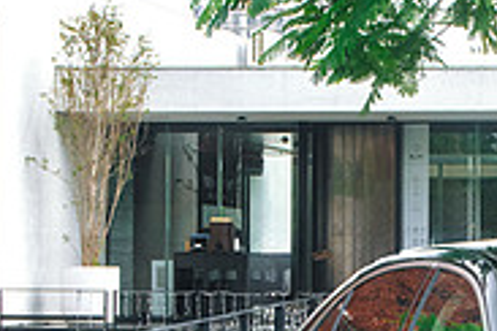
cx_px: 481
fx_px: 2471
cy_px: 300
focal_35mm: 179
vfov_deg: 7.6
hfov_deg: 11.4
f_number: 5.6
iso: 400
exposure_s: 1/60
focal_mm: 42
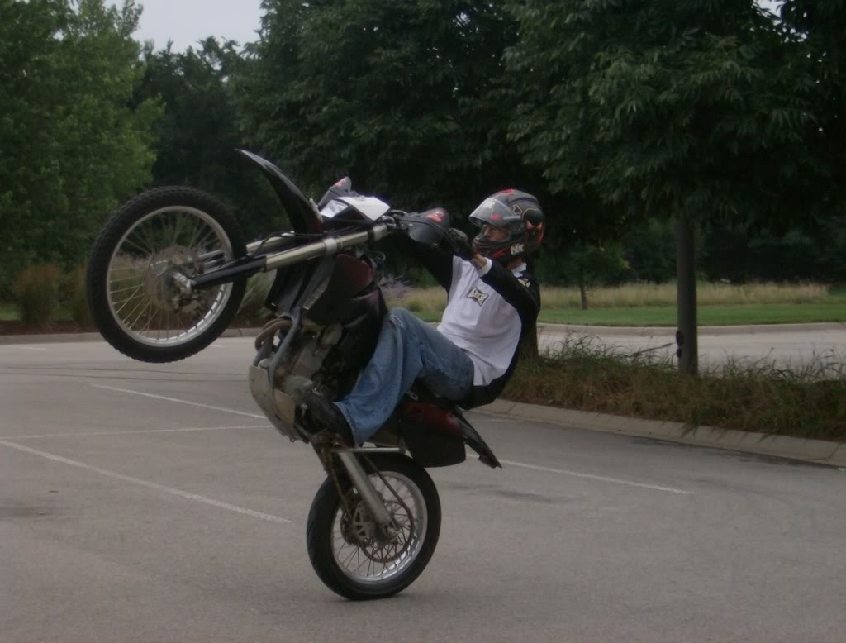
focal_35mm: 85
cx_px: 423
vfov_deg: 17.5
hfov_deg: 22.9
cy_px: 322
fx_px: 2087
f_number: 4.2
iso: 100
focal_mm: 14.1
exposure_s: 1/457
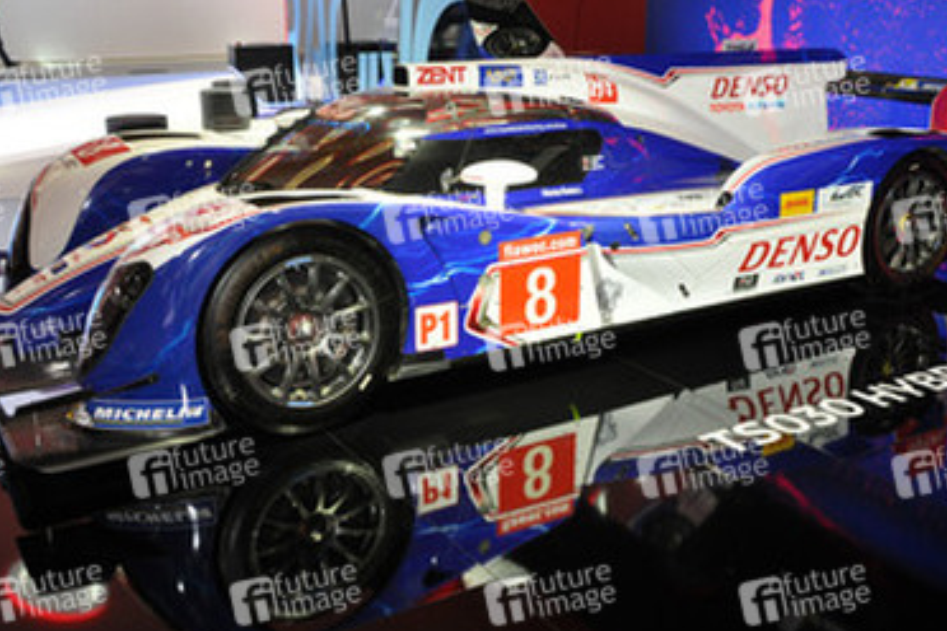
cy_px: 277
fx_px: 1052
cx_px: 482
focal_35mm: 40
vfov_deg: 33.4
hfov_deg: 48.5
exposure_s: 1/125
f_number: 3.8
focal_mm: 22
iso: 800
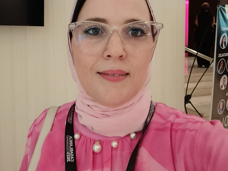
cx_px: 83
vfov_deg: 38.0
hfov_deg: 49.5
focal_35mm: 37
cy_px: 50
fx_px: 244
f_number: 2.2
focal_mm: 2.59
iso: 410
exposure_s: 1/33.3
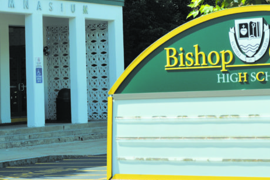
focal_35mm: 119
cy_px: 13
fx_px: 892
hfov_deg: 17.2
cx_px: 168
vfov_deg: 11.4
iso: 100
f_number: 7.1
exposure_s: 1/250
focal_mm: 50
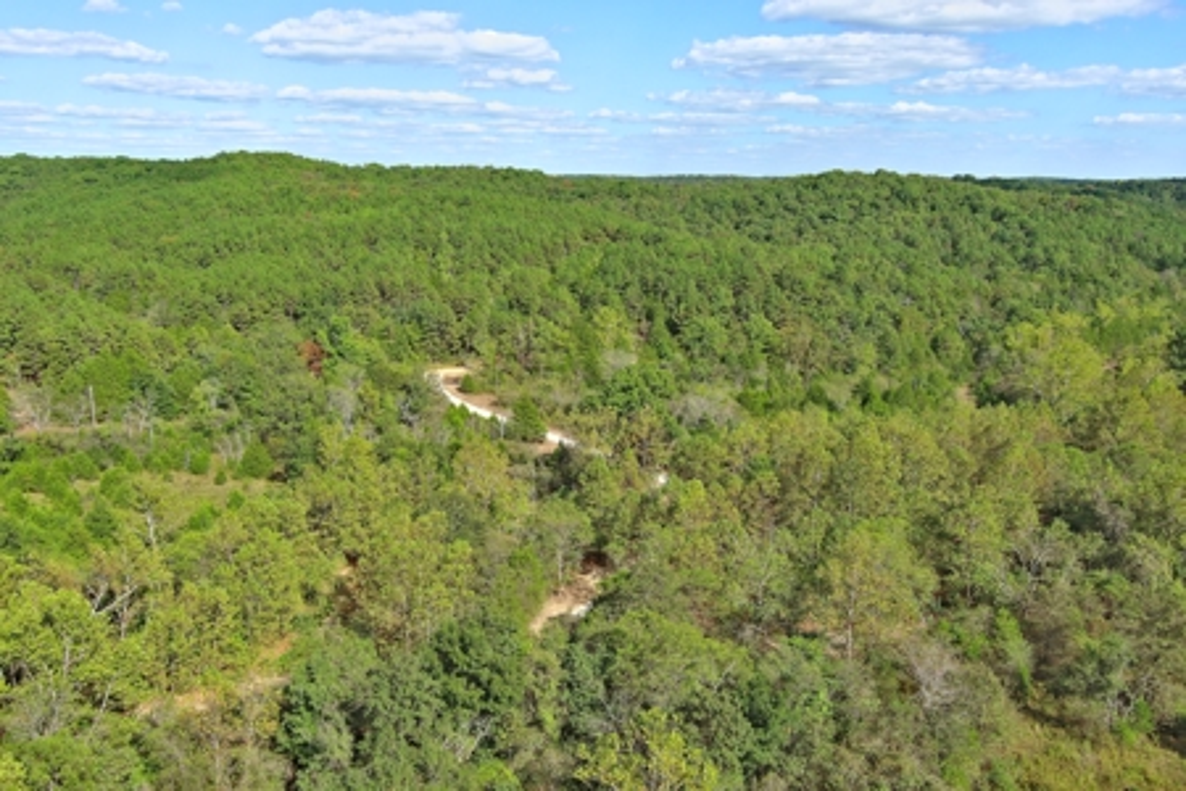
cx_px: 593
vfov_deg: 45.0
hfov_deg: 63.7
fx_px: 955
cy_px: 396
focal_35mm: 29
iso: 100
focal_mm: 10.57
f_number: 2.8
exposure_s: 1/1101
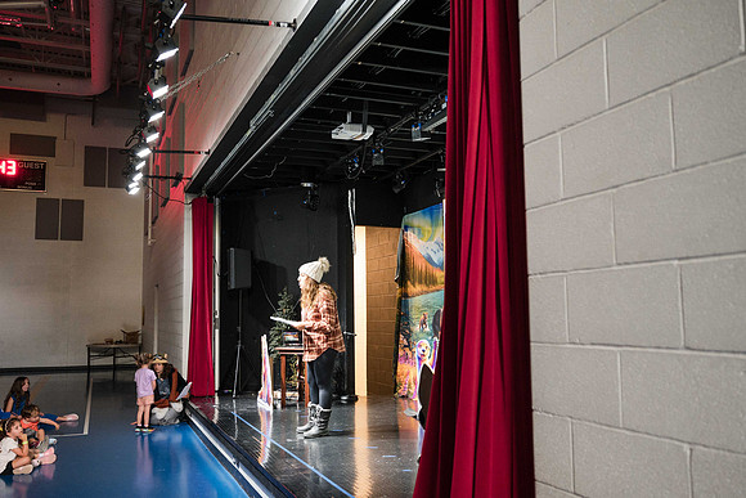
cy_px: 246
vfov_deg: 41.5
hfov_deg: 59.2
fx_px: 656
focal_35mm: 32
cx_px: 371
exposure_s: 1/60
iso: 3600
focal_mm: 30
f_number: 4
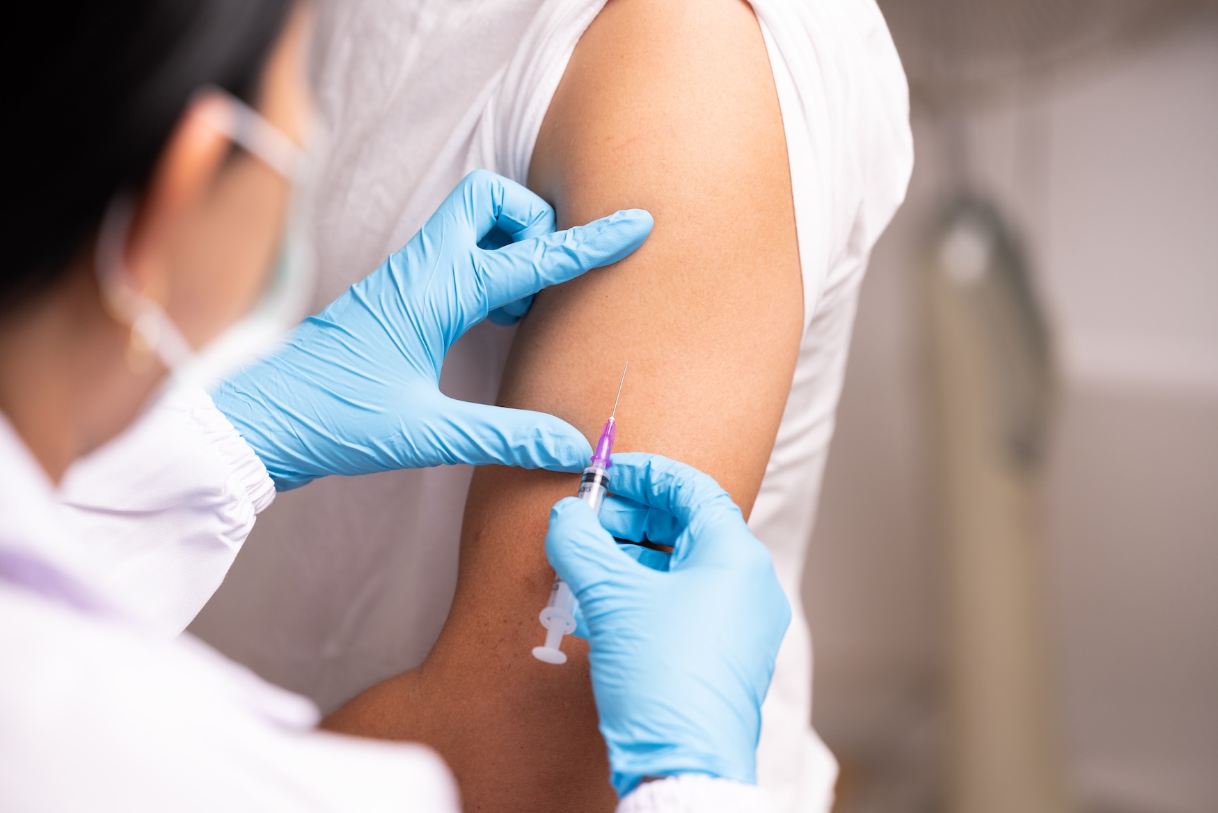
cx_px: 609
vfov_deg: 13.0
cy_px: 406
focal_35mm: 105
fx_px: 3553
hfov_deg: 19.5
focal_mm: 105
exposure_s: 1/250
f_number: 3.5
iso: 500
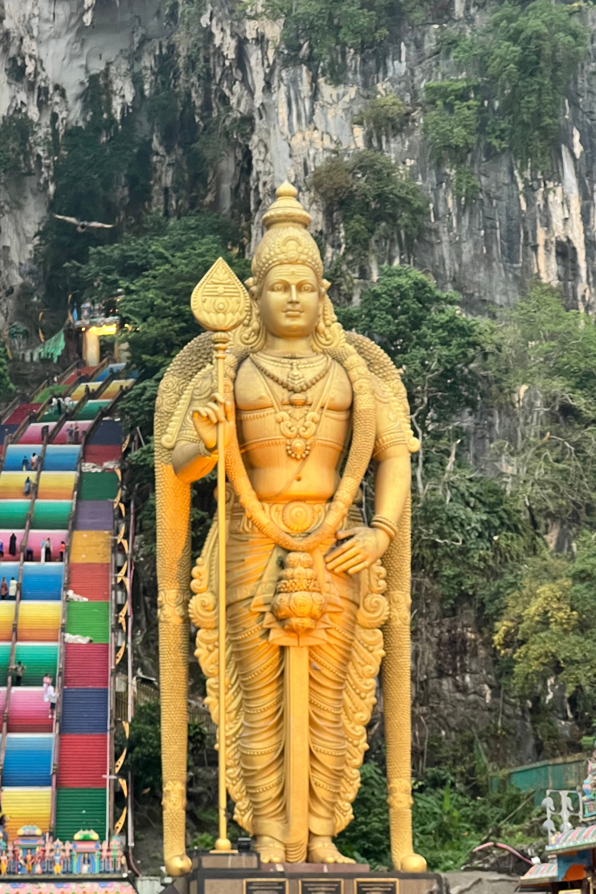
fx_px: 2284
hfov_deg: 14.8
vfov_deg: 22.1
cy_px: 407
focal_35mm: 92
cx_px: 219
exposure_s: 1/60
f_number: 2.8
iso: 250
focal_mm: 9
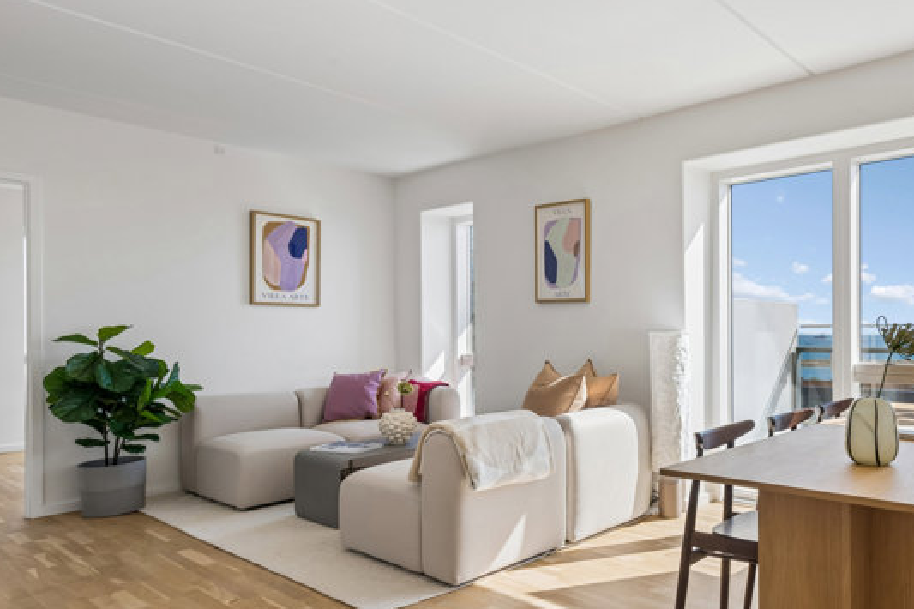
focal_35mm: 27
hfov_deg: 64.5
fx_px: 685
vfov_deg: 47.8
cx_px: 652
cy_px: 341
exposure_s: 1/160
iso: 160
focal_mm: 18
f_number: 11
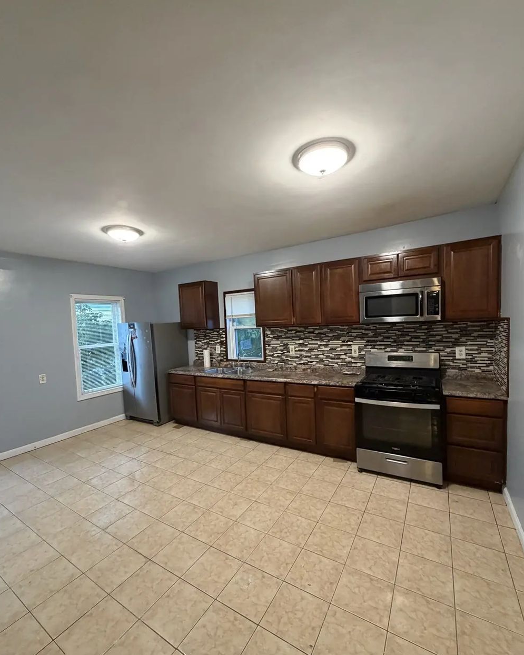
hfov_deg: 84.0
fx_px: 291
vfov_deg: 96.7
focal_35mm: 15
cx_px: 258
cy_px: 343
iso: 400
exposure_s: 1/60
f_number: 2.2
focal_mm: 2.22
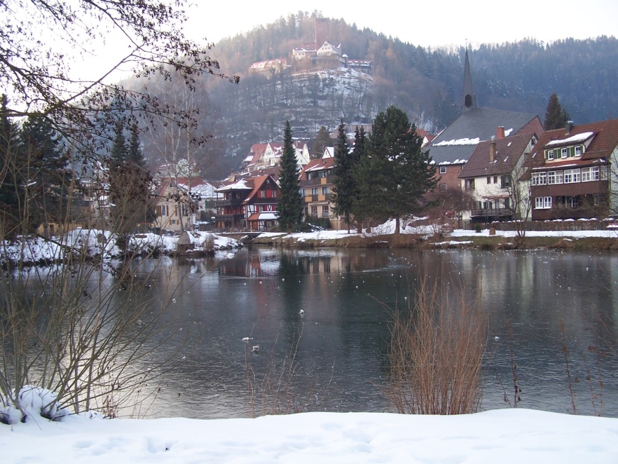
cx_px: 309
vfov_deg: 37.7
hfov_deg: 49.0
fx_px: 678
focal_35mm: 38
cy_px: 232
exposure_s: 1/160
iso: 80
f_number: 2.8
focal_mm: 6.3
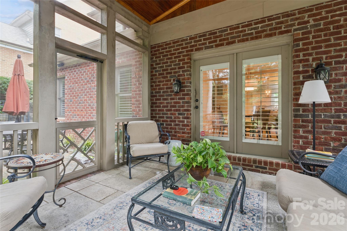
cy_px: 116
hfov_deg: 95.0
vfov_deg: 72.0
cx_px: 174
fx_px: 159
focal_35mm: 16
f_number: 22
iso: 100
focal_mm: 16.5
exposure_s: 5
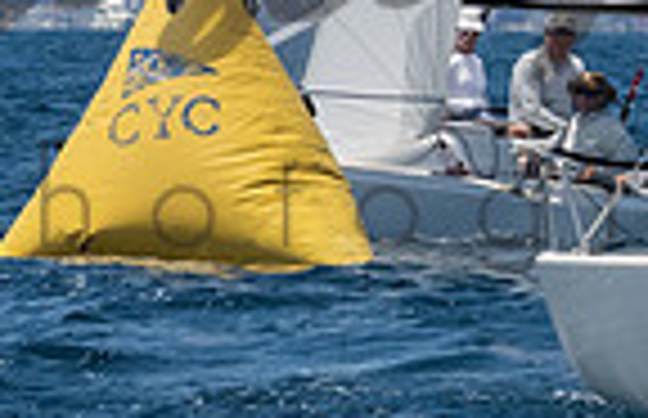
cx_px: 780
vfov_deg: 1.2
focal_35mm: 1144
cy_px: -44
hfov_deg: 1.8
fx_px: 20395
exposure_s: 1/1000
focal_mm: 170
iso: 640
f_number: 14
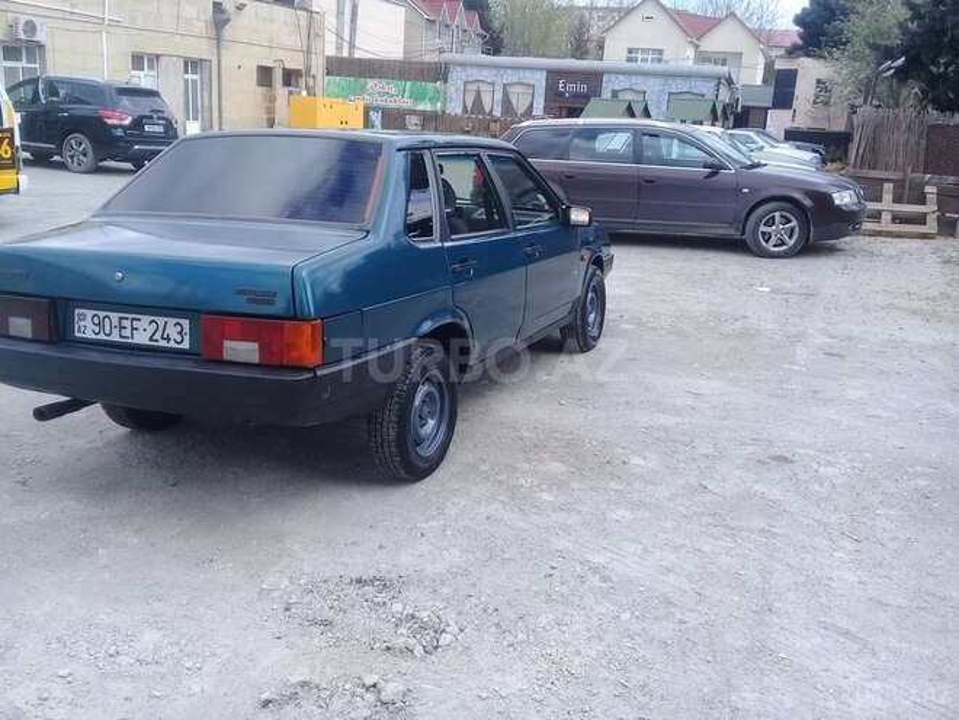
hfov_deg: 58.4
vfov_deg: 45.4
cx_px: 480
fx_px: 859
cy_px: 360
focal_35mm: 31
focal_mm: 3.3
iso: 50
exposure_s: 1/602
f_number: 2.2
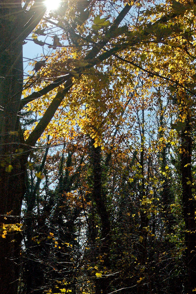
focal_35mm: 108
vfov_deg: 18.8
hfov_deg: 12.7
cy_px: 231
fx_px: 883
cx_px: 86
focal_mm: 35
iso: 200
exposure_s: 1/1250
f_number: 8
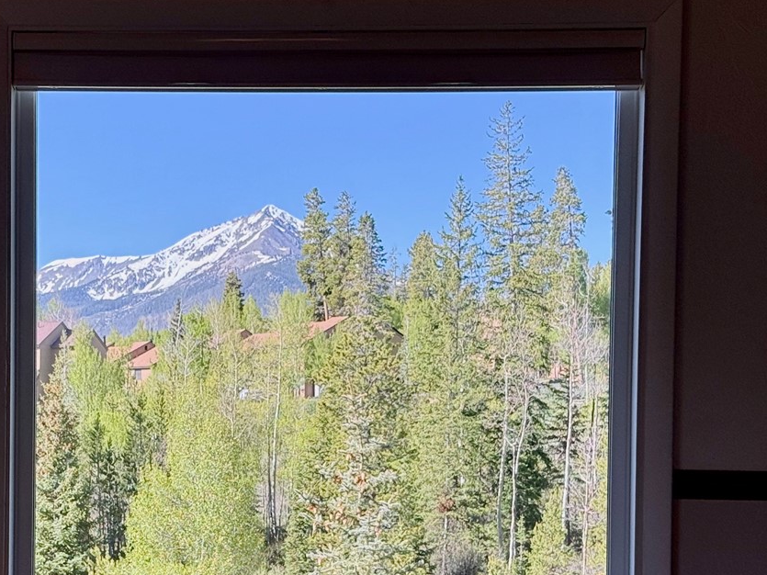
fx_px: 2038
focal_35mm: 92
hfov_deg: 21.1
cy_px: 503
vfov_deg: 15.9
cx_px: 181
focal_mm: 6.76
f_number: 1.78
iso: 64
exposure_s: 1/516
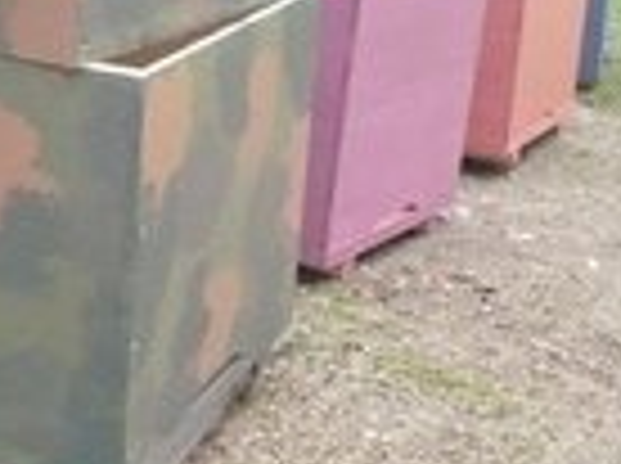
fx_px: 1594
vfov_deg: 16.5
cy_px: 241
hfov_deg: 21.9
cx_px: 158
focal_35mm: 89
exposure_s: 1/200
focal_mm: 5.8
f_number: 8
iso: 800
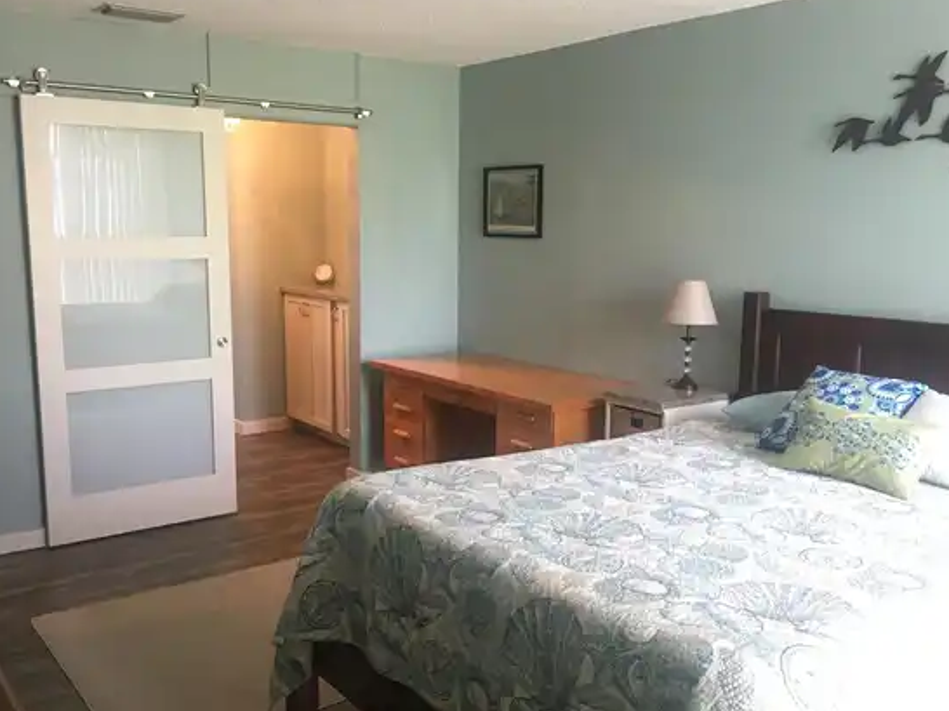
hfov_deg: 54.0
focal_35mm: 34
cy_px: 377
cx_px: 462
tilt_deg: -7.9
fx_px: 932
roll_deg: -0.4
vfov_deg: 41.7
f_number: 2.2
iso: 80
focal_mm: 4.15
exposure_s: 1/15
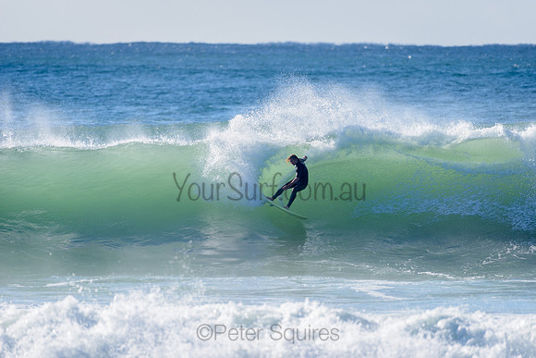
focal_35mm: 511
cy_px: 179
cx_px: 271
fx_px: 7603
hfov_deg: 4.0
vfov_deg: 2.7
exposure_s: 1/1000
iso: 125
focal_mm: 500
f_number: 5.6
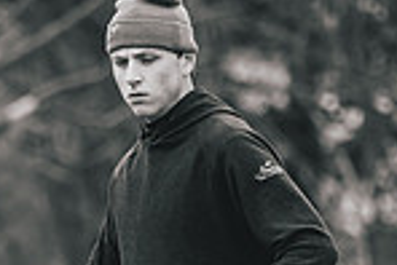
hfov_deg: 3.3
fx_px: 6987
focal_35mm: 633
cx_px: 145
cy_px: 387
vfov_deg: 2.2
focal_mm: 150
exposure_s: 1/3200
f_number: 2.8
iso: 640
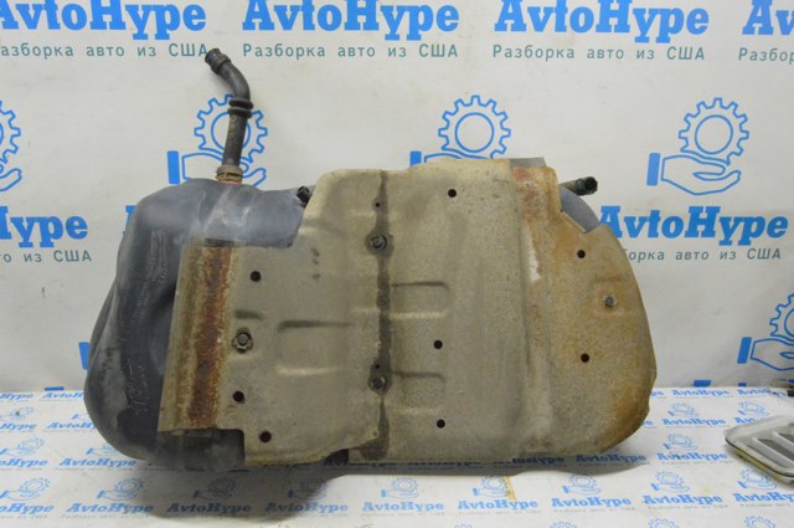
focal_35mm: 27
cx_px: 397
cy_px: 264
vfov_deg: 47.8
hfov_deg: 67.4
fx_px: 595
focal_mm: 18
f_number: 20
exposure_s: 1/15
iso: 6400
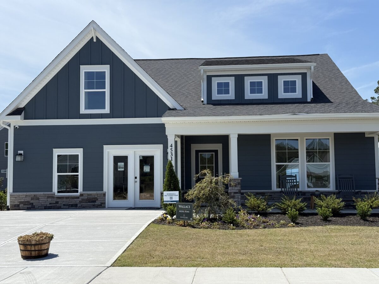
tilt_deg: +7.3
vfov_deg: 30.3
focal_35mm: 48
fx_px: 526
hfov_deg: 39.7
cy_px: 142
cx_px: 190
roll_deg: +0.6
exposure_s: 1/5208
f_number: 1.78
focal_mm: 6.76
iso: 64
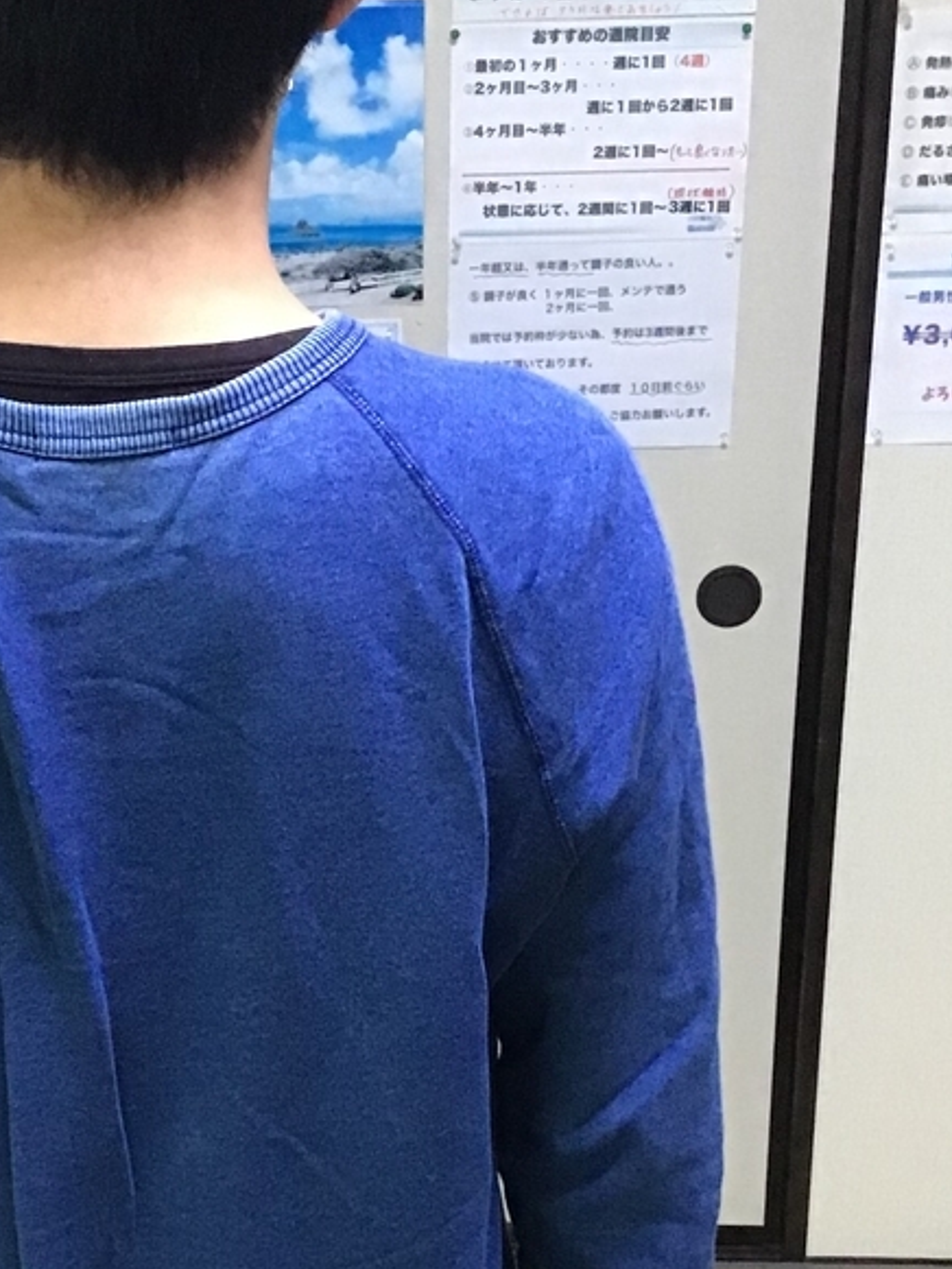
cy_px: 845
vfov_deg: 30.0
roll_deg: +1.8
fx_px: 2346
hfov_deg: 22.7
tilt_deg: -21.8
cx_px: 216
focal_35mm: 64
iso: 320
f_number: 2.4
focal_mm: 3.3
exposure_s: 1/15
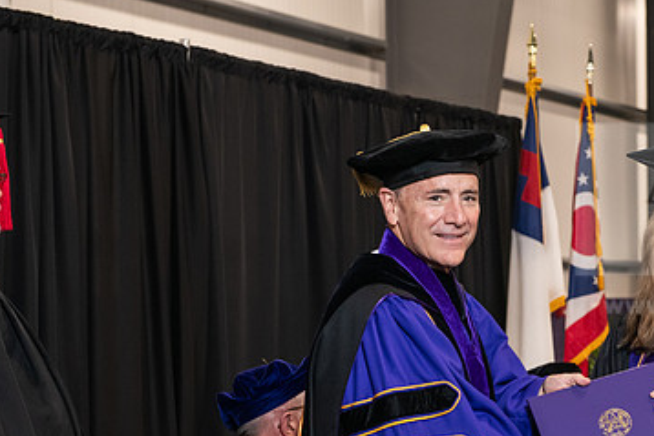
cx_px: 521
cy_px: 344
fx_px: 1945
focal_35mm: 107
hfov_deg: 18.9
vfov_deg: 12.8
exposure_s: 1/125
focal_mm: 66
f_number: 5
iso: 2000
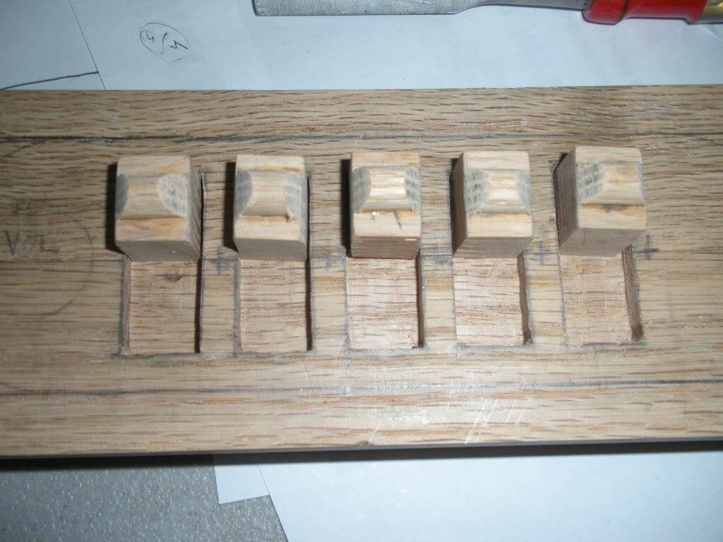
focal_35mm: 36
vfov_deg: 39.7
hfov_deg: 51.4
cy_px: 271
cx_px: 362
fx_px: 752
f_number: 3.5
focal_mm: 6.3
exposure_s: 1/60
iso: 64
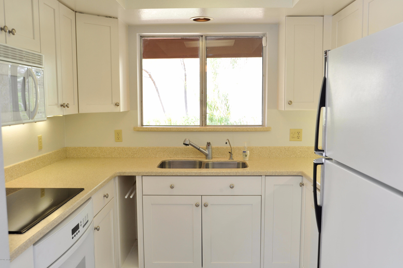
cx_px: 202
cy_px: 134
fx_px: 358
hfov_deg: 58.7
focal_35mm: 32
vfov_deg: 41.1
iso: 400
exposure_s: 1/30
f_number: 7.1
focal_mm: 32
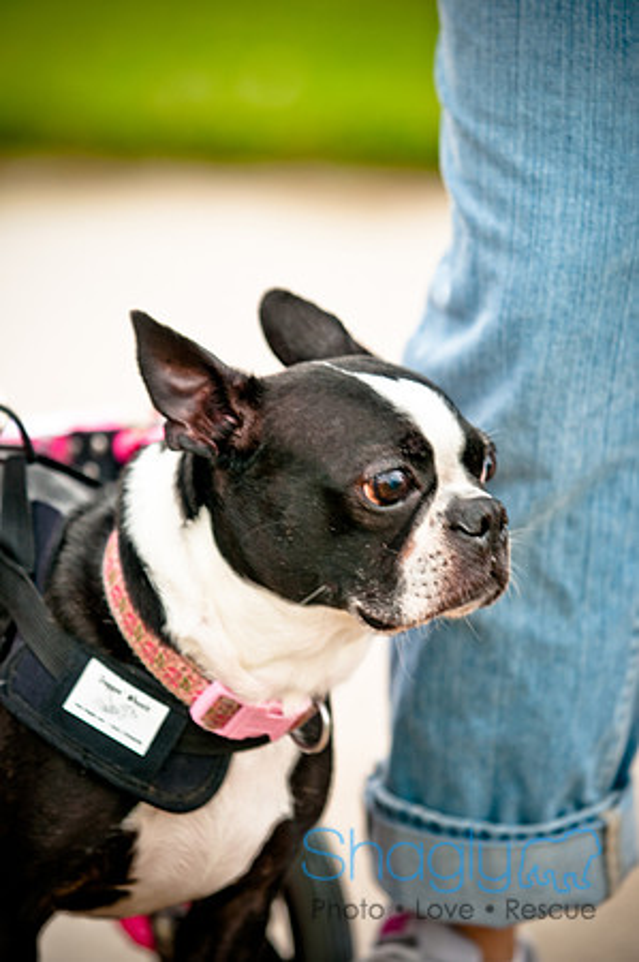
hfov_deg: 6.8
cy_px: 481
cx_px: 320
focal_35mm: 202
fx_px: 5404
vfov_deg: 10.2
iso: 200
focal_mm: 135
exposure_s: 1/60
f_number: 2.8
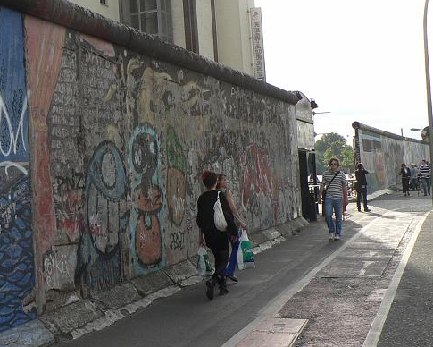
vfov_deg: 26.2
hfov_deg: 31.8
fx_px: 743
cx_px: 103
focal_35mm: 58
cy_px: 173
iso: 80
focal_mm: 6
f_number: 4
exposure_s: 1/320
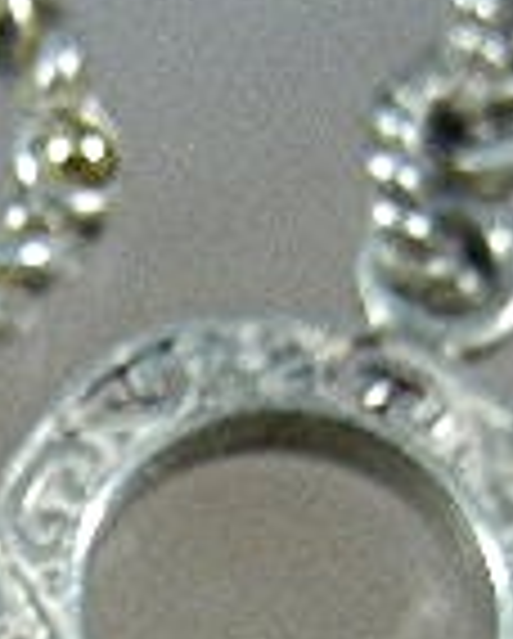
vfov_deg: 14.1
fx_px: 2500
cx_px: 50
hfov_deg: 11.6
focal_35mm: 132
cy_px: 756
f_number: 3.5
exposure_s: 1/56.6
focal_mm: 5.4
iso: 296
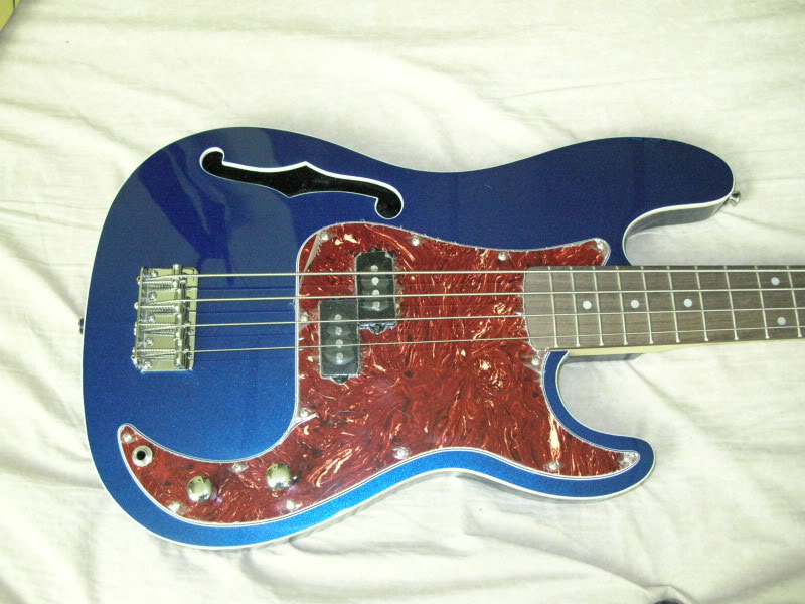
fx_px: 837
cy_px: 302
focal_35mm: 36
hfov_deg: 51.4
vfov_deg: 39.7
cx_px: 402
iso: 300
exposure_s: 1.14
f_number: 2.7
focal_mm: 6
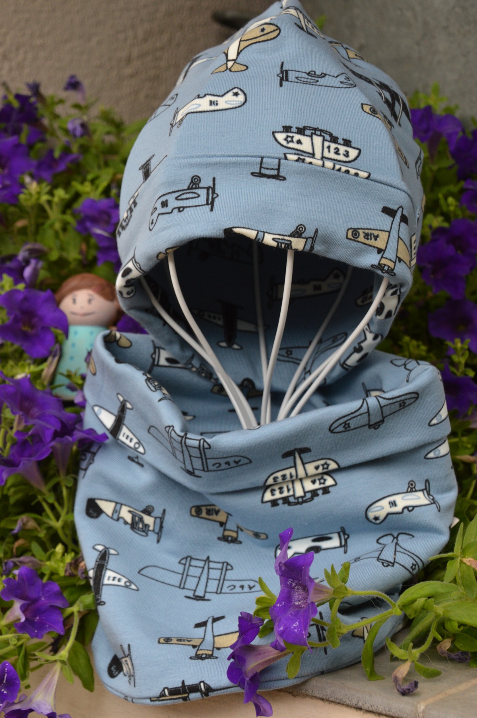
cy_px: 359
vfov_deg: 27.0
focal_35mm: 75
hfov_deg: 18.2
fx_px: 1493
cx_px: 238
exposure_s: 1/160
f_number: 6.3
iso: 800
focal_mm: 50
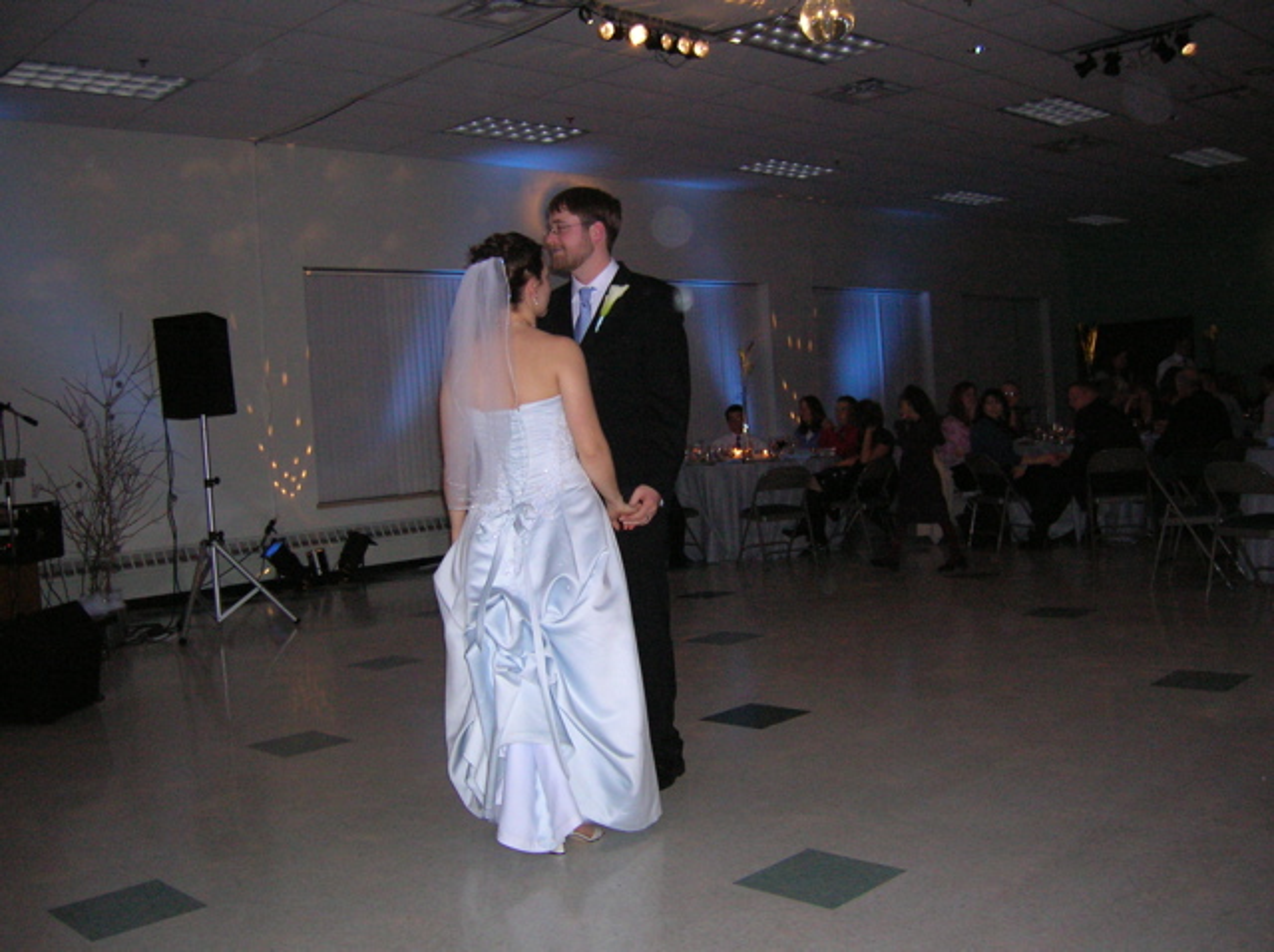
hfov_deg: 54.0
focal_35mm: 34
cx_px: 637
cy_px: 476
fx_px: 1249
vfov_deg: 41.7
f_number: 2.9
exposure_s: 1/60.1
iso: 188
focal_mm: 5.7
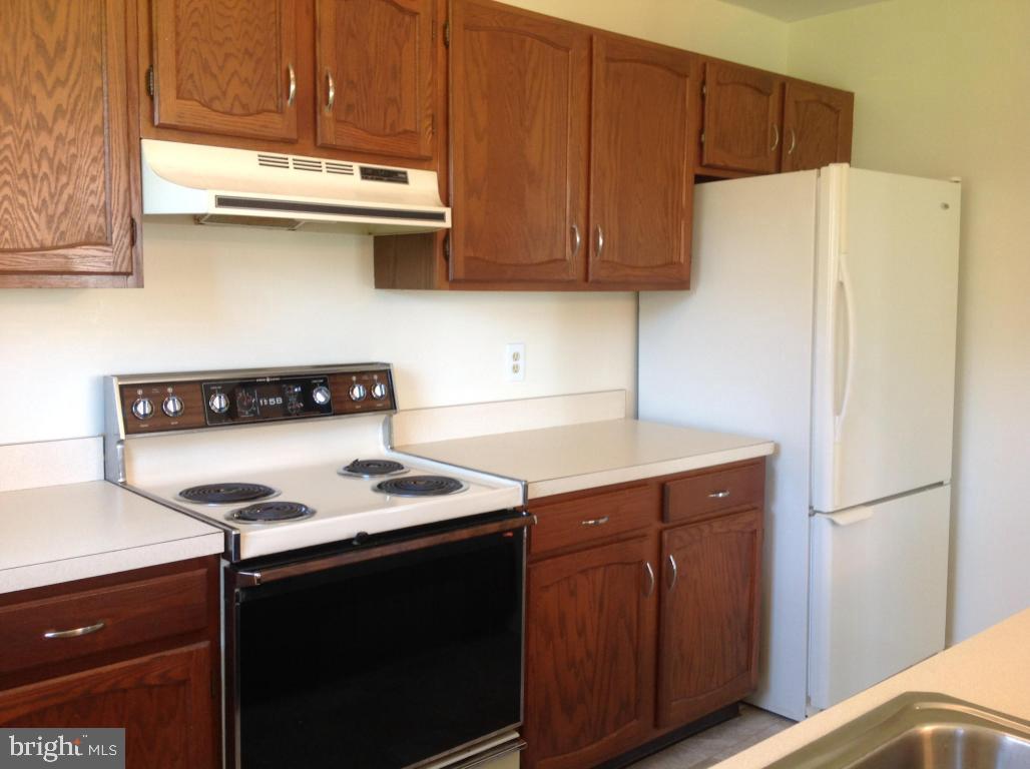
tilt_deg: -5.5
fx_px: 1040
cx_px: 515
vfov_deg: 40.6
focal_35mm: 35
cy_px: 384
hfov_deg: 52.7
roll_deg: -1.1
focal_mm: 4.28
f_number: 2.4
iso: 50
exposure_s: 1/20
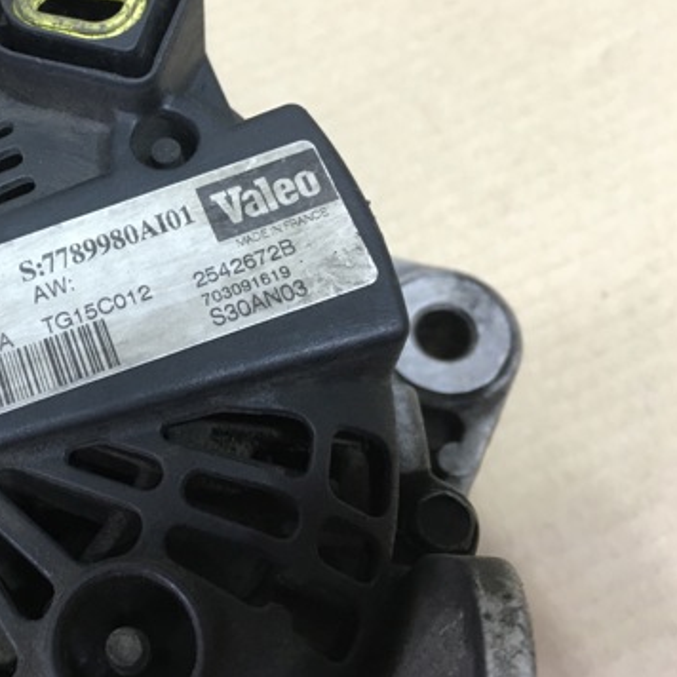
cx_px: 110
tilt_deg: -61.2
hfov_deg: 35.3
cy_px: 254
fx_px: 1018
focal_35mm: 46
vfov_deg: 36.6
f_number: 2.2
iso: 125
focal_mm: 4.15
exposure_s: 1/33
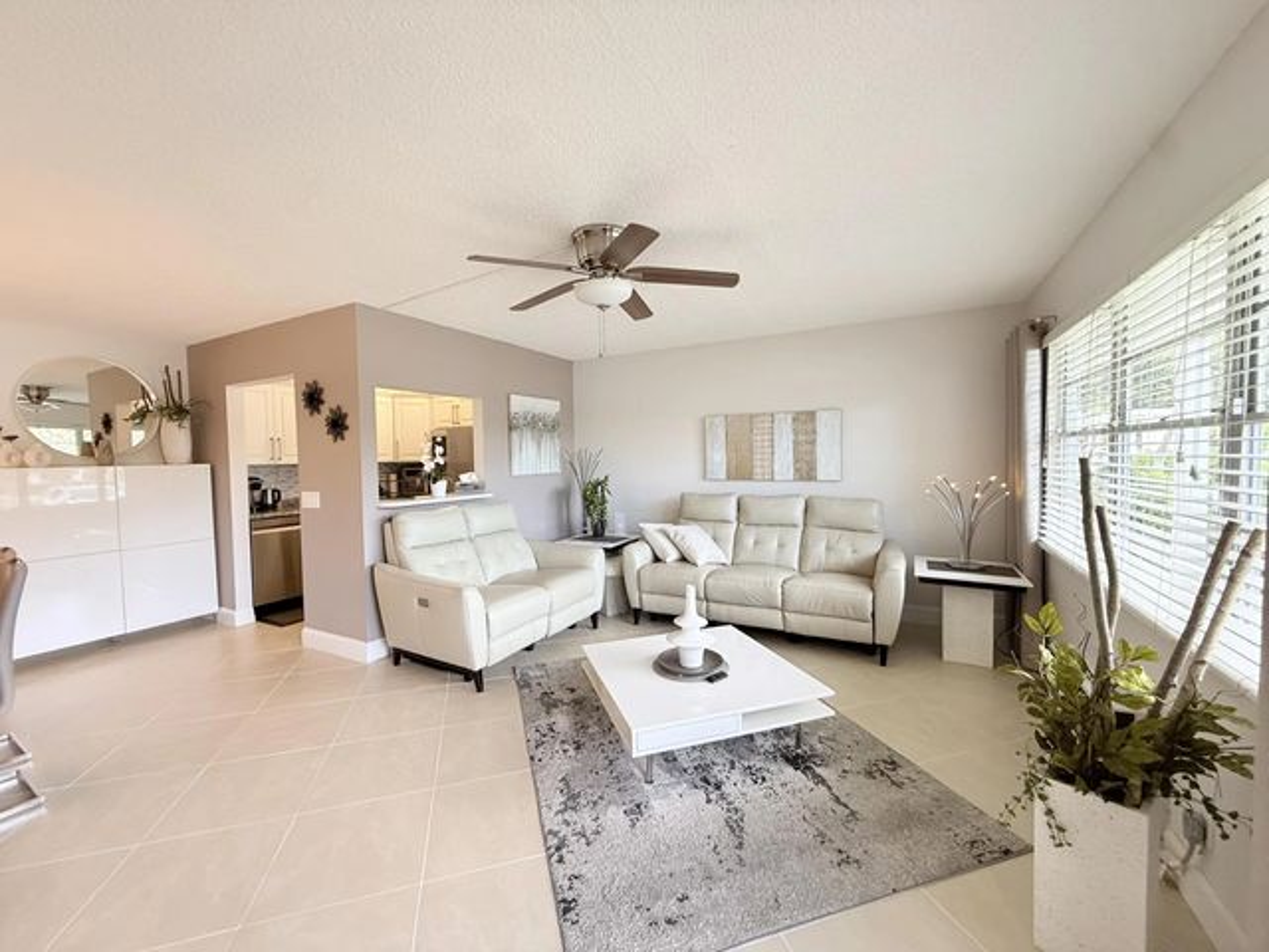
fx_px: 513
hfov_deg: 102.1
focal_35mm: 14
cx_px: 634
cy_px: 476
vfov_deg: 85.7
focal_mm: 2.22
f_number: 2.2
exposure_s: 1/120
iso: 200
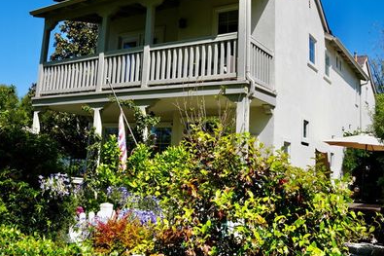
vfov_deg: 34.9
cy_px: 102
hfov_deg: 50.7
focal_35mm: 38
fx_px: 405
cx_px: 176
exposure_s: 1/200
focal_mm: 20
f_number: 10
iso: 100
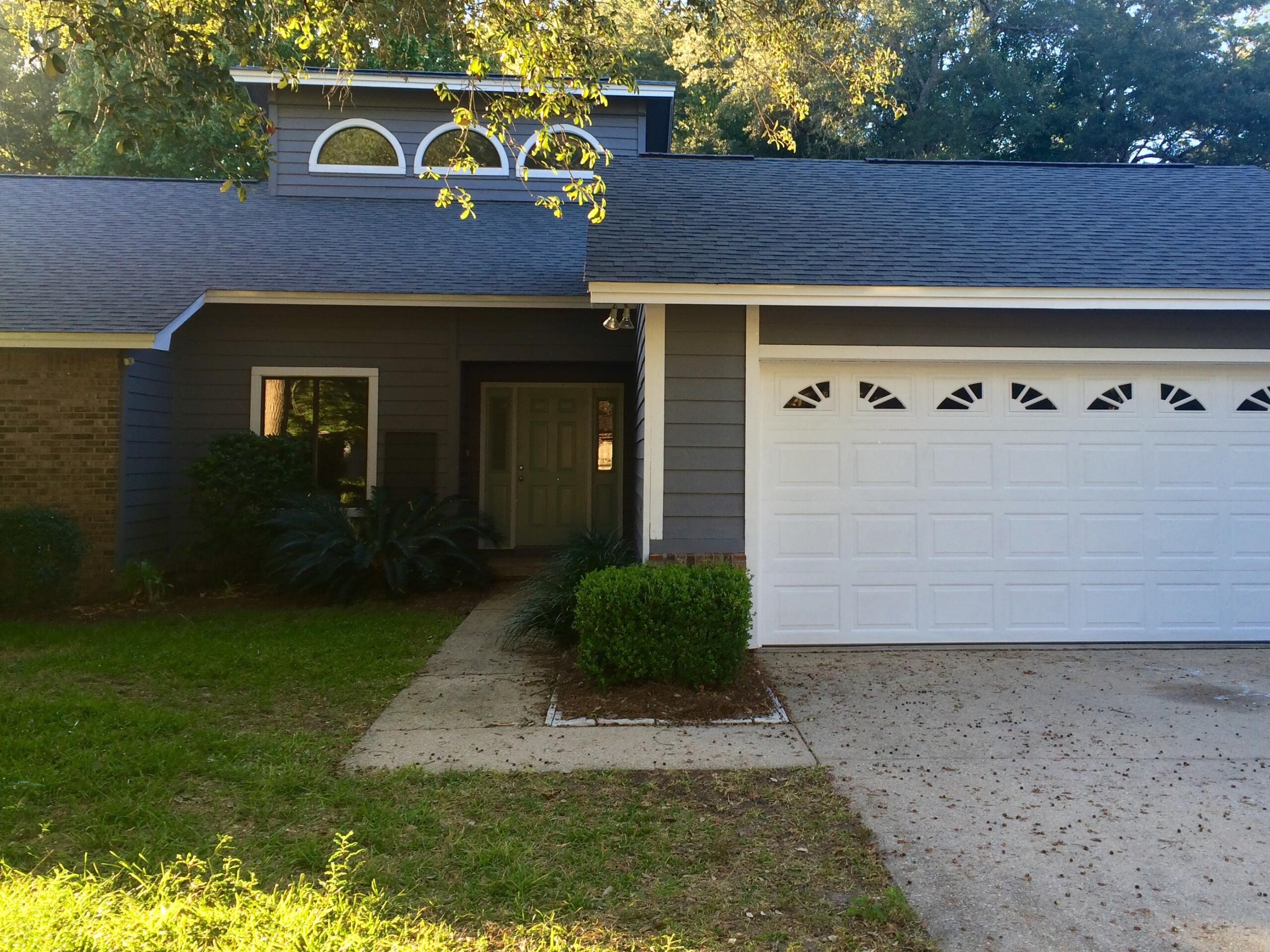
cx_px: 740
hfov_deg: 53.7
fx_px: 1247
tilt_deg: +3.0
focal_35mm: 34
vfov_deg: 41.6
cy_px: 395
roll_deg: -0.2
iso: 32
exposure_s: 1/120
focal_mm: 4.15
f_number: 2.2
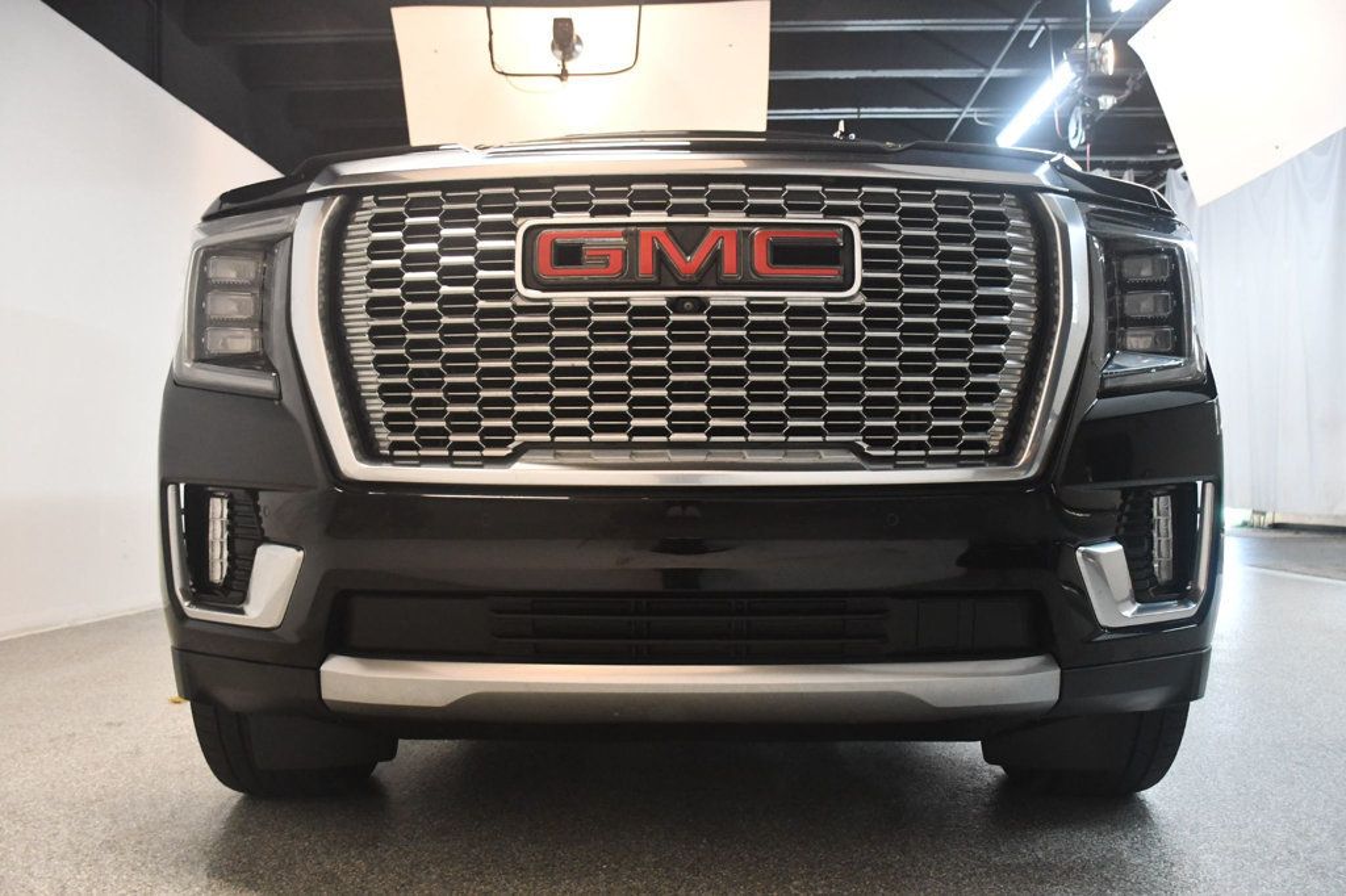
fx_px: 1233
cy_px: 448
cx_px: 673
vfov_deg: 39.9
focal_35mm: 33
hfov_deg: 57.2
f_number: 3.5
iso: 2800
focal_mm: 22
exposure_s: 1/125
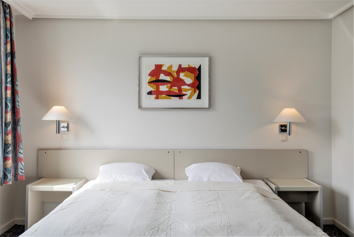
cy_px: 118
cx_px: 177
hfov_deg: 60.2
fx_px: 305
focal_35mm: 31
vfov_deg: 42.5
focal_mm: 31
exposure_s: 1/20
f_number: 11
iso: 200
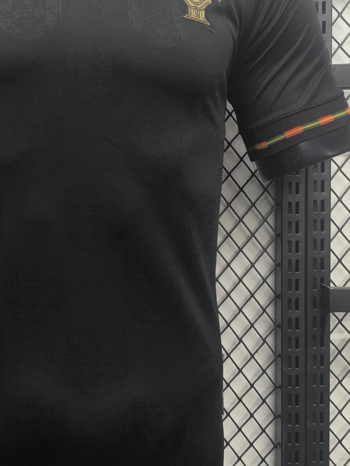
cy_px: 208
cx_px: 76
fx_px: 633
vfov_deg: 40.4
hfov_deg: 30.2
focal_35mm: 47
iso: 640
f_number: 1.65
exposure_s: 1/50
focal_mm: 6.14
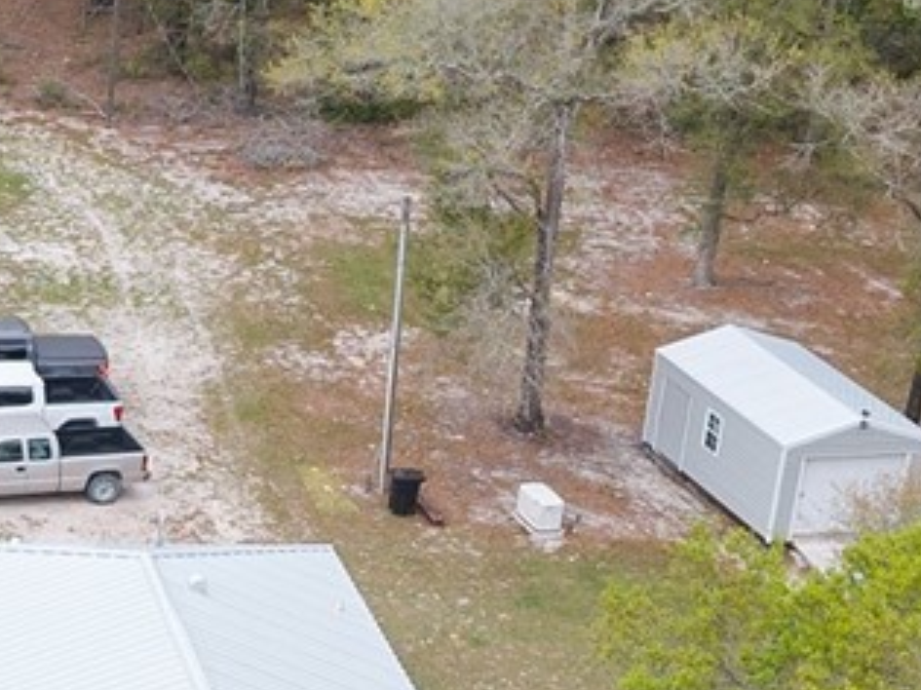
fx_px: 3245
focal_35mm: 122
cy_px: 351
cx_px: -515
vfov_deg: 12.1
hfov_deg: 14.9
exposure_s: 1/500
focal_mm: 8.67
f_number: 1.8
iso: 170
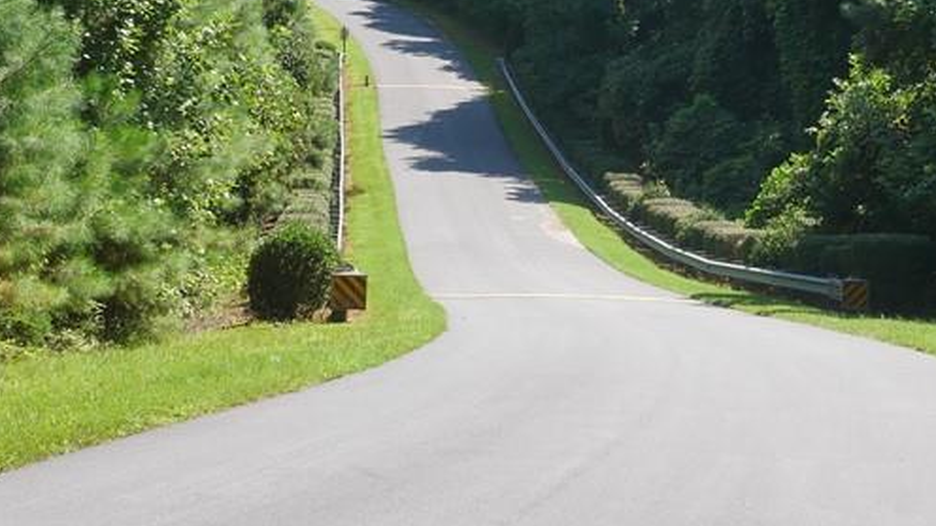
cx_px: 563
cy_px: 90
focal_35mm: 99
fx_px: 2457
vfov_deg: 12.2
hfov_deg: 21.5
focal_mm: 22
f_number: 7.1
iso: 200
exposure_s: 1/250
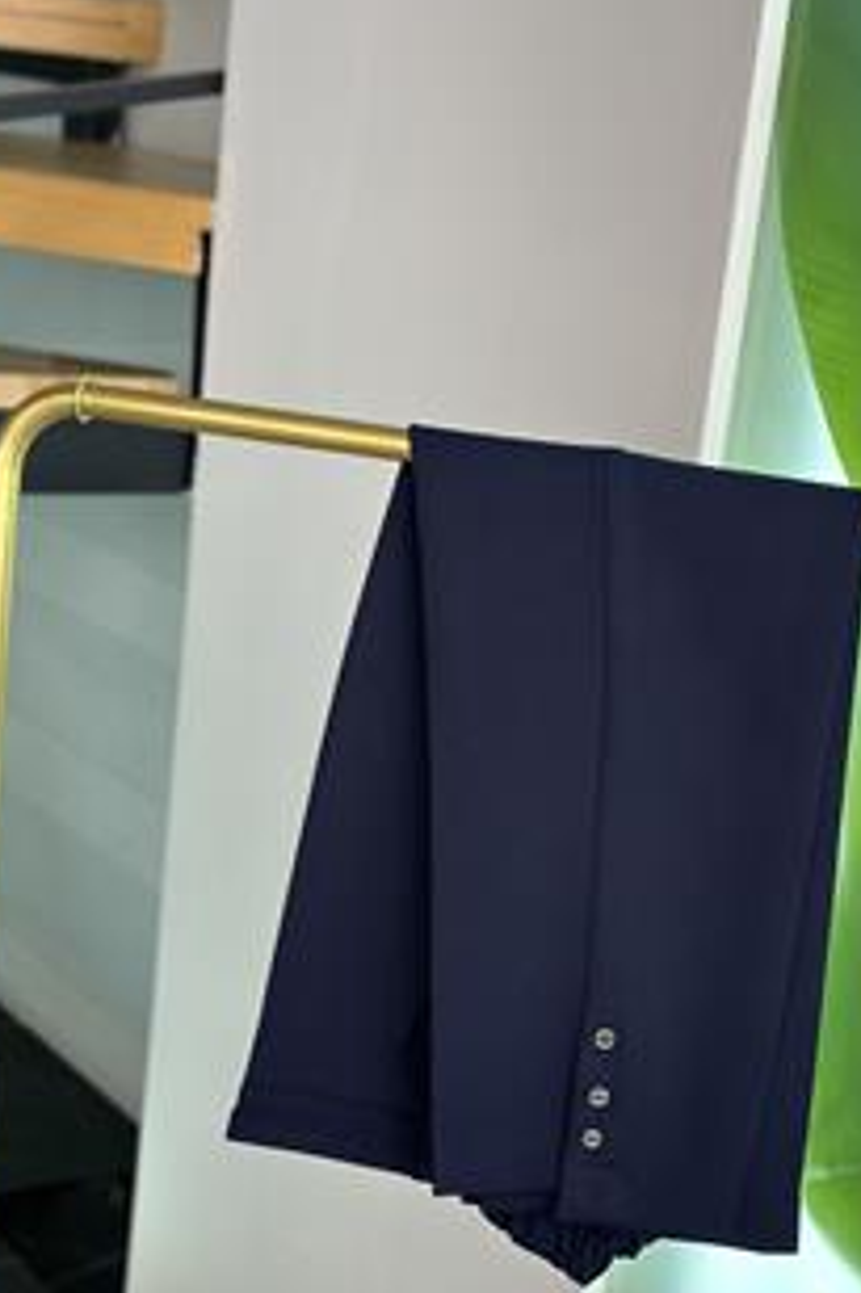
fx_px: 2406
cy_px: 754
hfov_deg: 20.2
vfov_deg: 30.0
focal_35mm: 67
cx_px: 592
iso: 80
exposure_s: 1/141
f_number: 1.78
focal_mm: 6.86
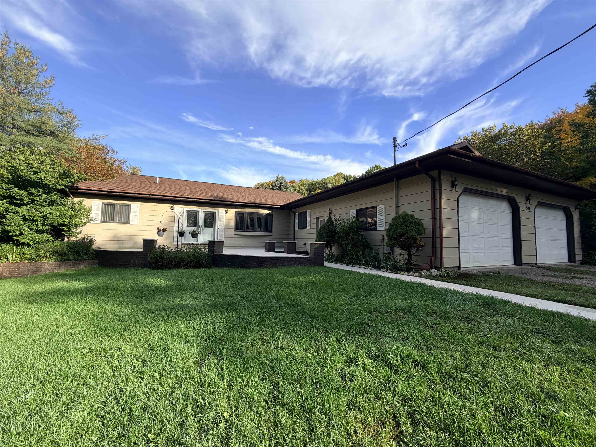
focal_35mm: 14
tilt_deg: +4.7
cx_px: 298
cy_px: 224
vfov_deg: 85.7
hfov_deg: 102.1
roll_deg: +0.6
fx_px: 241
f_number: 2.2
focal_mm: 2.22
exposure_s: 1/607
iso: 40
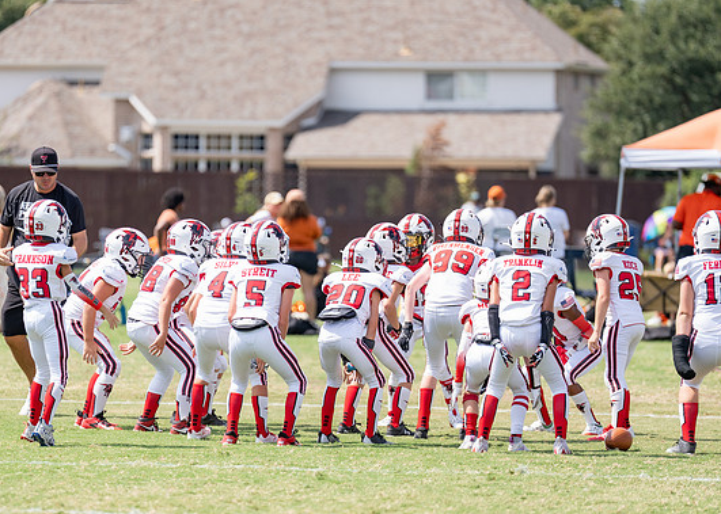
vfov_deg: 5.3
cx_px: 328
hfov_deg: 7.4
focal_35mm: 273
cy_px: 306
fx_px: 5589
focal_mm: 200
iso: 200
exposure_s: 1/1600
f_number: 2.8
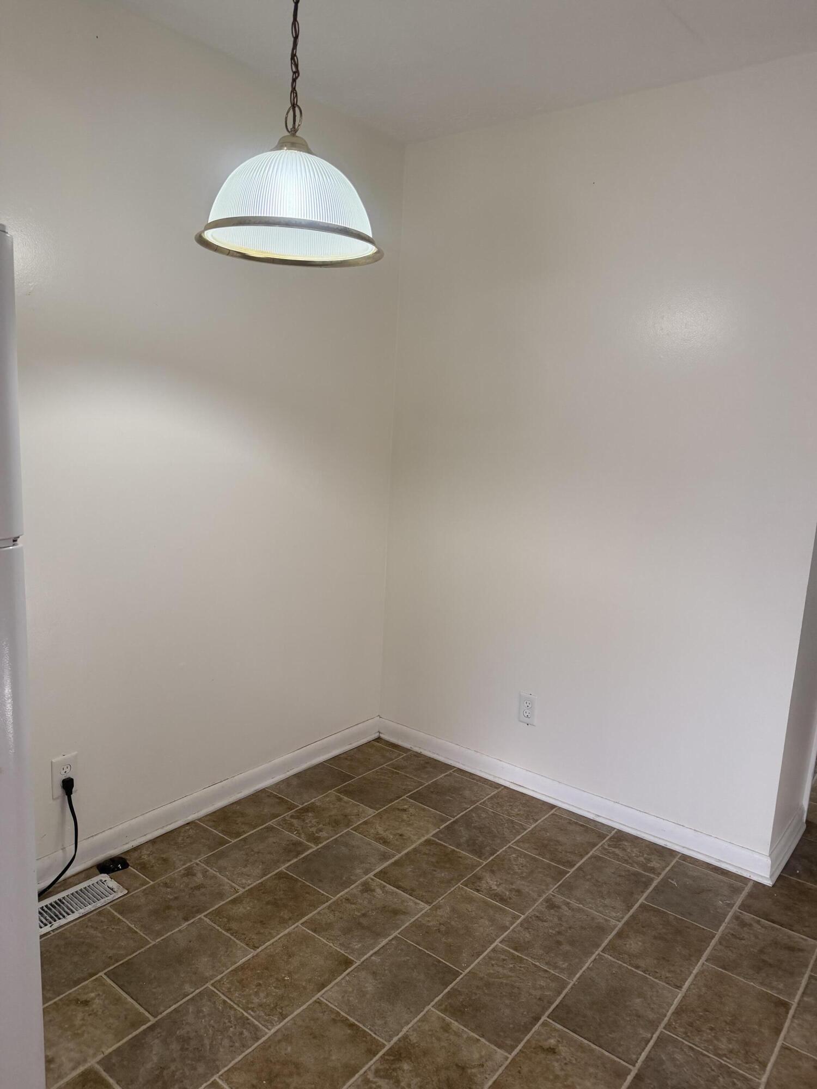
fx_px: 755
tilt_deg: -10.5
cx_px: 408
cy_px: 544
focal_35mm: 24
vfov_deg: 71.6
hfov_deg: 56.8
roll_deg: -2.0
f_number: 1.78
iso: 200
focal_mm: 6.76
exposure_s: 1/157
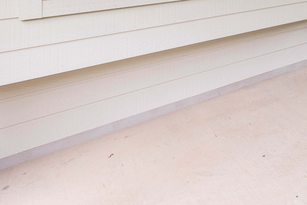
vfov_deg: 28.9
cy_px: -64
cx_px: 331
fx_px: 316
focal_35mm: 37
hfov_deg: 42.0
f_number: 8
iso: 400
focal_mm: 14
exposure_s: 1/250
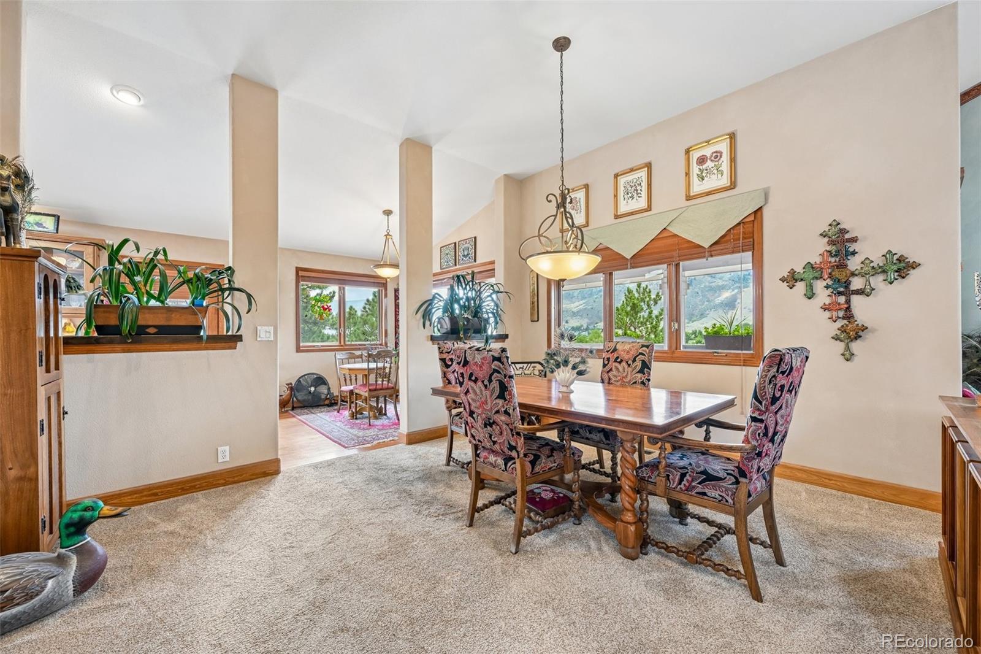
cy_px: 327
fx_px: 381
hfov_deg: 104.3
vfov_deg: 81.2
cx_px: 490
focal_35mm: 14
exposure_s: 1/15
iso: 280
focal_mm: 14
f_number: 10
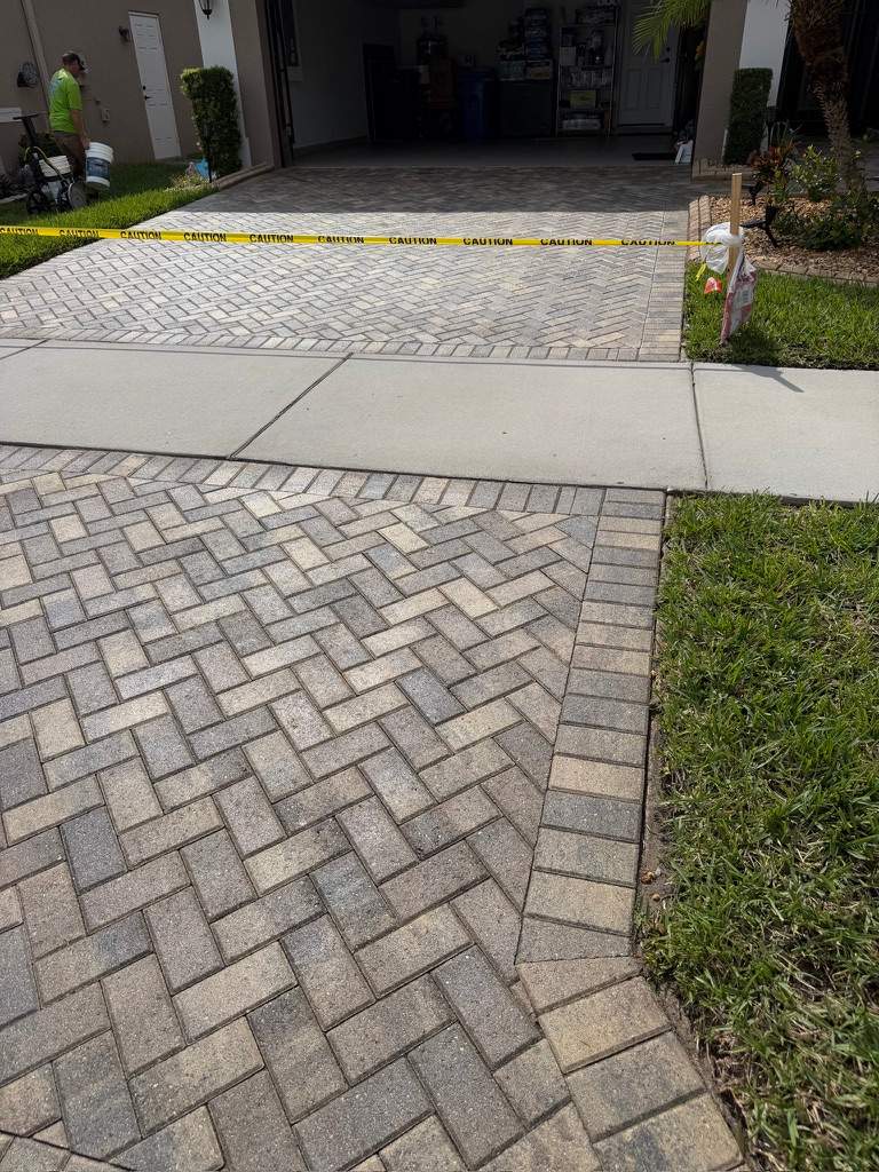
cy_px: 586
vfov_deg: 71.6
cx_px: 440
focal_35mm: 24
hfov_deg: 56.8
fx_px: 813
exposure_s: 1/10309
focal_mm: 6.76
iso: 80
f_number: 1.78
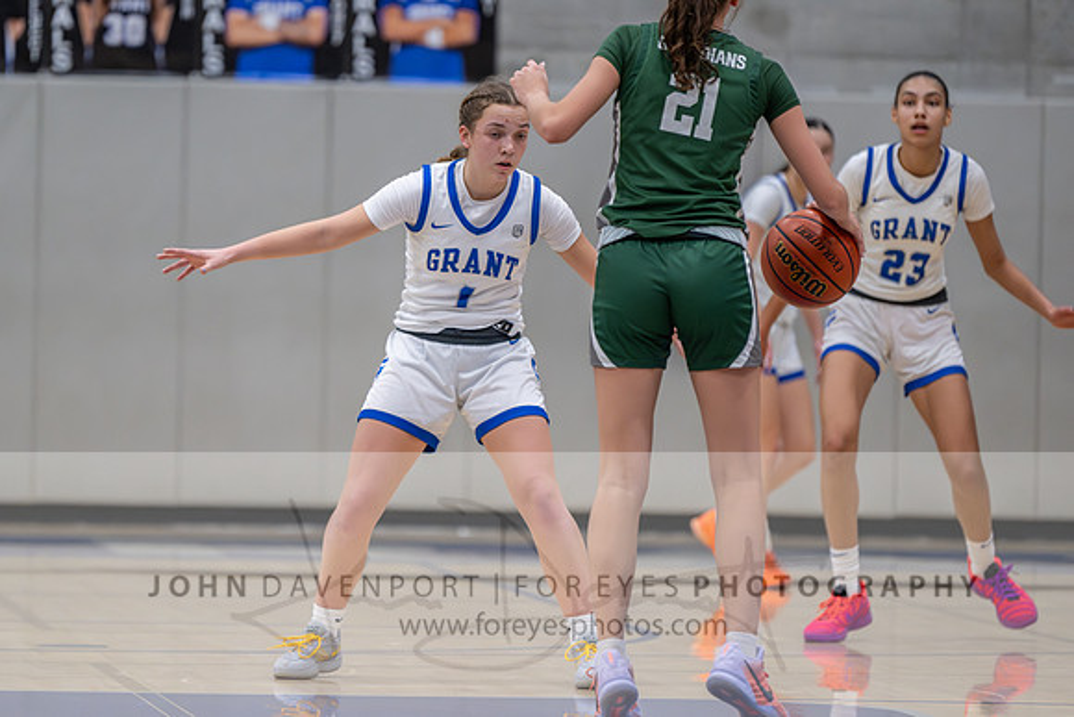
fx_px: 7729
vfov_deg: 5.3
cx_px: 453
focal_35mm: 259
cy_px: 322
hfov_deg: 7.9
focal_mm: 200
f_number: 2.8
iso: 5000
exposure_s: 1/1000
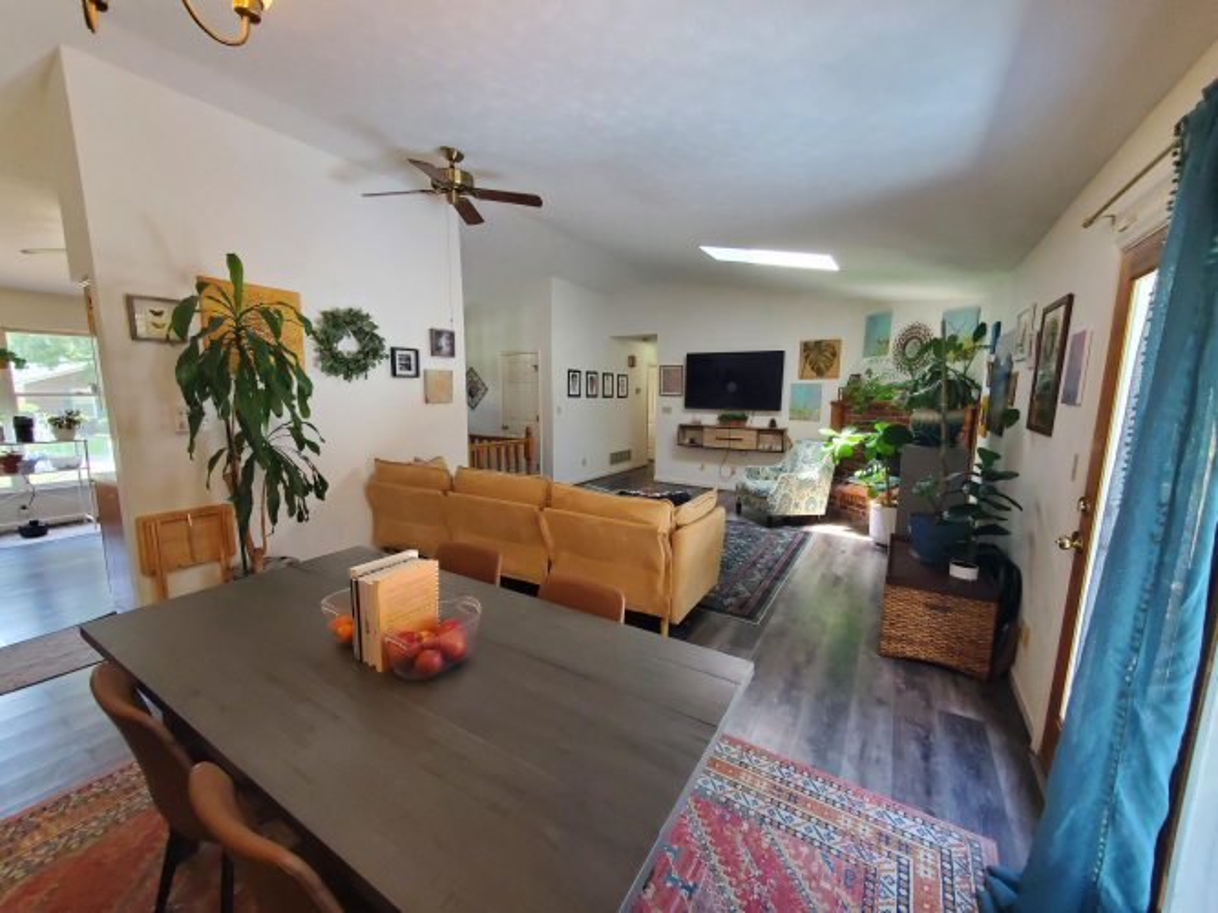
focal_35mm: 13
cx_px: 609
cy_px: 456
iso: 320
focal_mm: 1.8
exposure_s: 1/60
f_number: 2.2
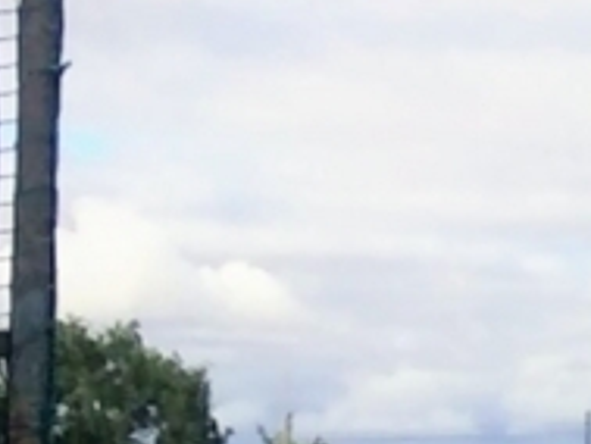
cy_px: 328
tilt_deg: +5.0
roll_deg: -0.2
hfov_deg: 10.3
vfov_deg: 9.4
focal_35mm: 157
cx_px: 1563
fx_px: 2682
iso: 32
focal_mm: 4.15
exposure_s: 1/2128
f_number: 2.2
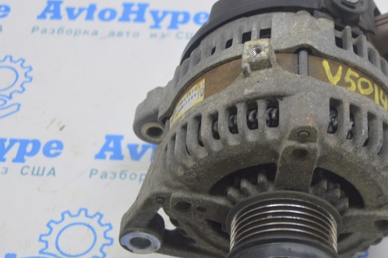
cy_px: 109
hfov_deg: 24.7
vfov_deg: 16.7
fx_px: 881
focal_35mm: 82
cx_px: 272
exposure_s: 1/20
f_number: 5.6
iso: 400
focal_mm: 35
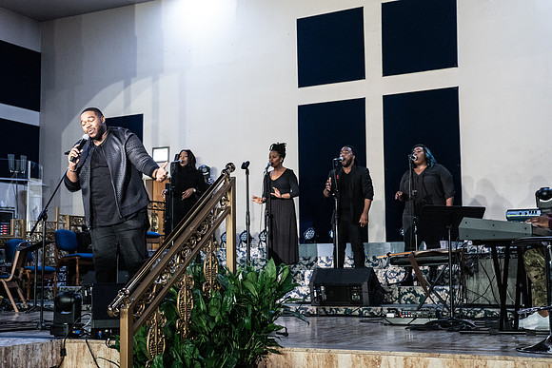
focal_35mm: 49
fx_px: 751
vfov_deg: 27.5
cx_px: 276
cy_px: 184
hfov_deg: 40.3
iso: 6400
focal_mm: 49
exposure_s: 1/125
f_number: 4
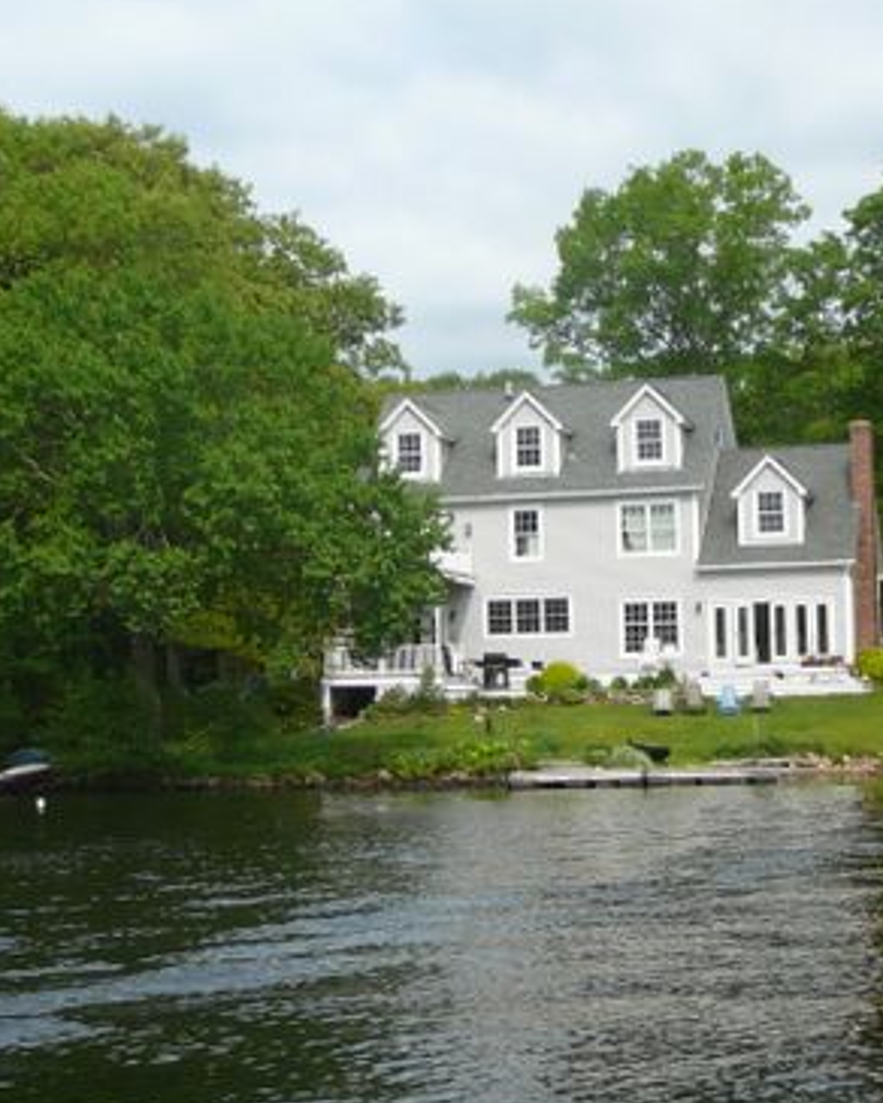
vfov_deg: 27.5
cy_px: 610
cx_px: 608
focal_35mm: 69
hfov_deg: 22.1
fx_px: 2254
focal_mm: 6.4
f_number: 3.2
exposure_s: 1/800
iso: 80
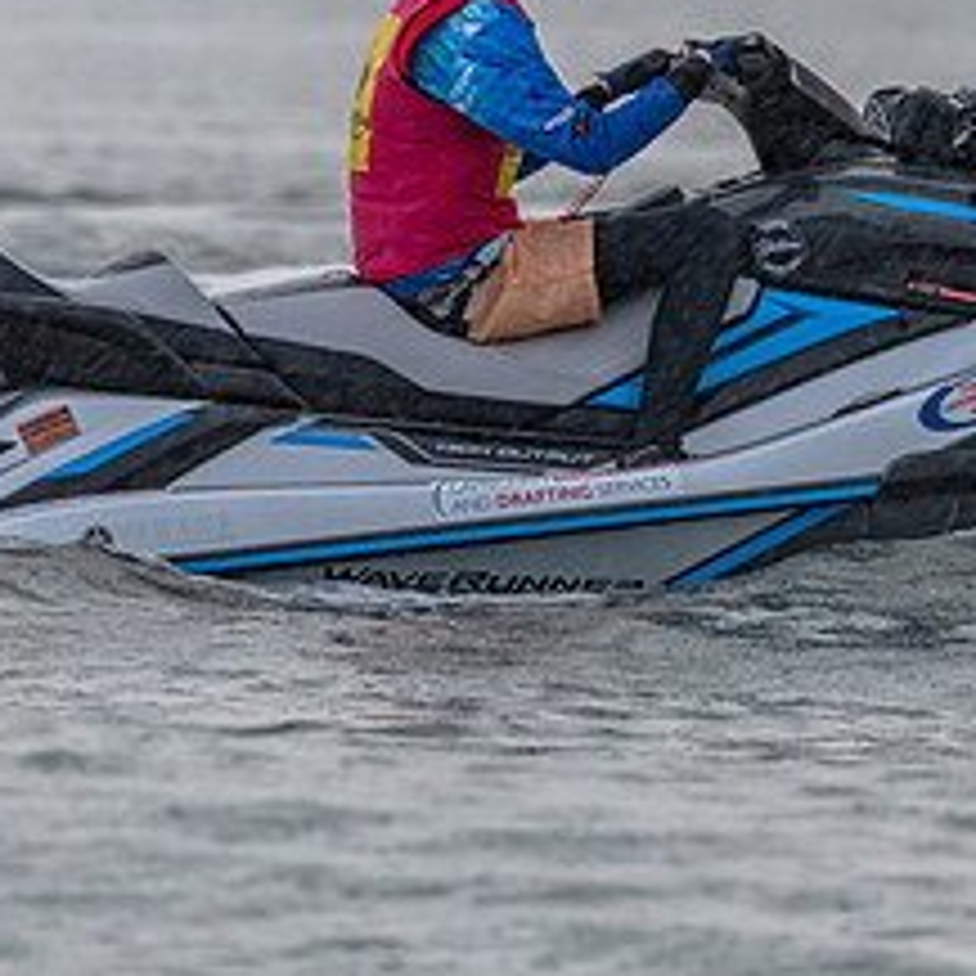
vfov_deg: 1.8
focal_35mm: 989
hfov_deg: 1.8
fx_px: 31548
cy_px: 299
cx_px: 742
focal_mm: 420
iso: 800
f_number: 6
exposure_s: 1/400
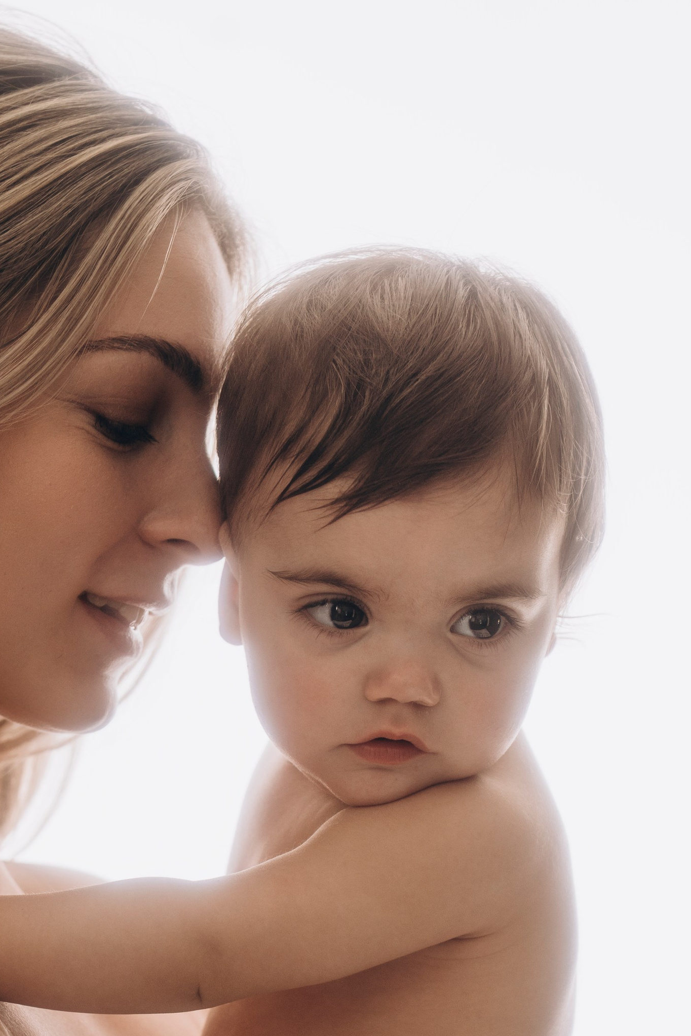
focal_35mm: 197
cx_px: 126
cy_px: 797
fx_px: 5673
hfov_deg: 7.0
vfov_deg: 10.4
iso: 100
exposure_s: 1/160
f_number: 4.5
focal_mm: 105
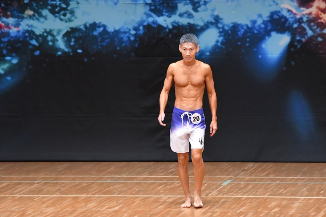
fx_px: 2715
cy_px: 108
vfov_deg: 4.6
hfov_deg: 6.9
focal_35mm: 300
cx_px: 163
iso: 8000
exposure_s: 1/400
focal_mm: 200
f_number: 5.6
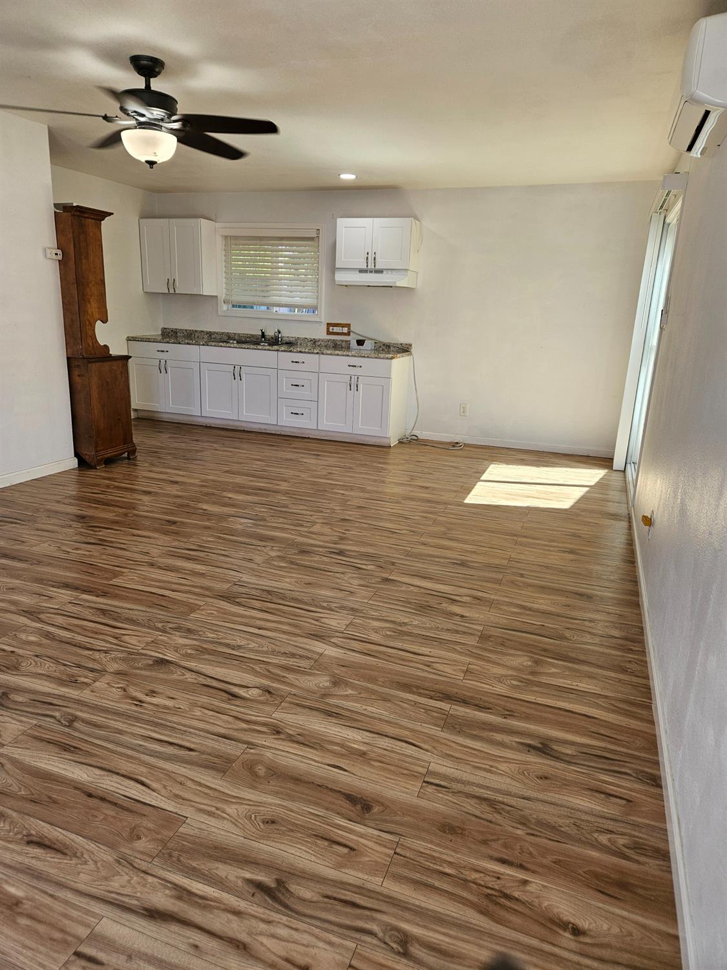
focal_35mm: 23
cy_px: 485
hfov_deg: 58.9
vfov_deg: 73.9
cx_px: 364
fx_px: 644
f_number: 1.8
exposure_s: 1/120
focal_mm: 5.4
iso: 64
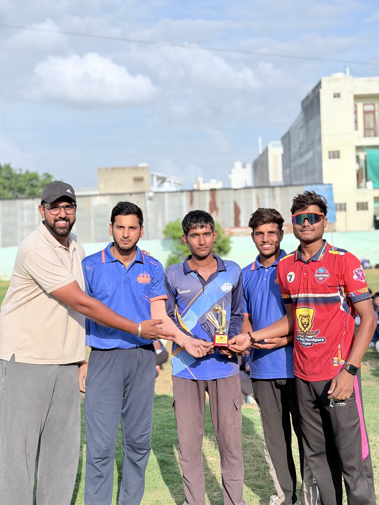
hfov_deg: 30.3
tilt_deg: +0.4
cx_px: 190
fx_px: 701
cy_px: 252
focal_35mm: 48
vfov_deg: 39.7
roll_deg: +2.4
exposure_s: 1/2667
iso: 100
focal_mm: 6.76
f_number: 1.78
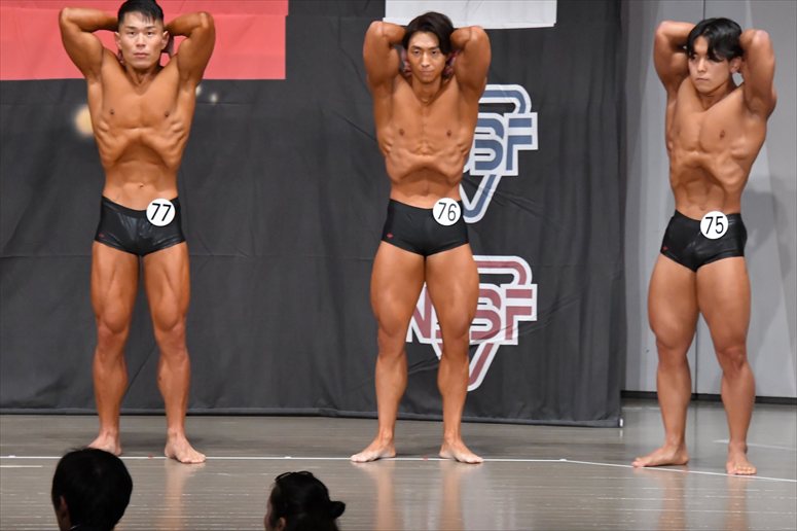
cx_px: 398
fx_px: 4979
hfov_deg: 9.2
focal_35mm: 225
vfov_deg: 6.1
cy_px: 266
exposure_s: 1/400
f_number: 5.6
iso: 6400
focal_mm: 150
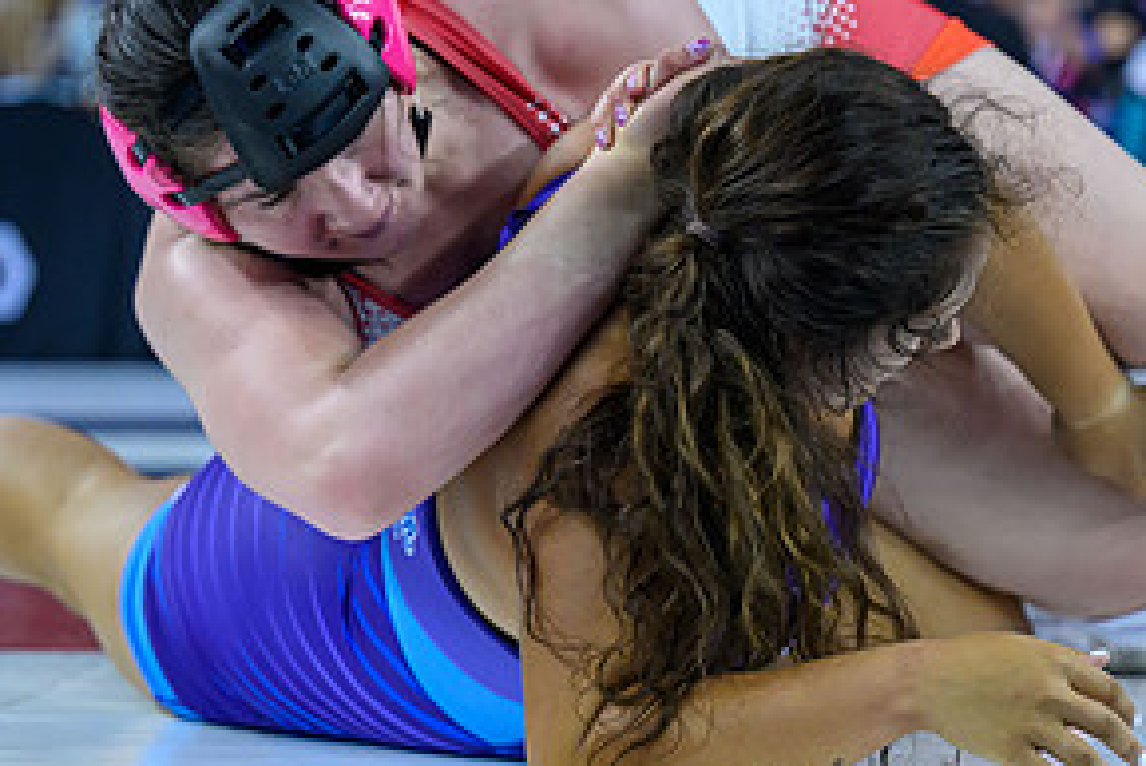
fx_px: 5764
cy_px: 465
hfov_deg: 11.3
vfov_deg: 7.6
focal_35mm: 181
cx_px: 705
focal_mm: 74
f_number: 2.8
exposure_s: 1/800
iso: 2000
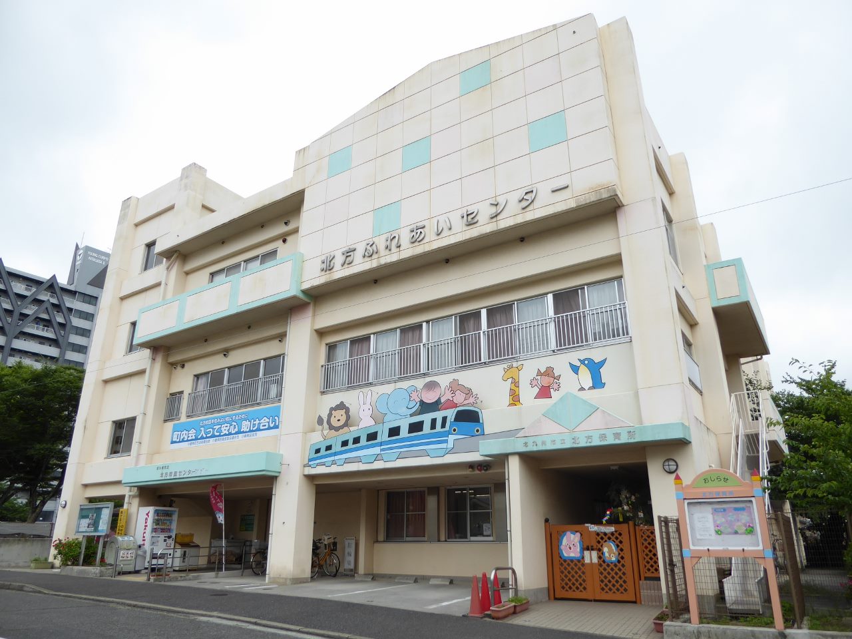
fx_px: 591
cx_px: 426
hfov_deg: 71.6
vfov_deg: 56.8
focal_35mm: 24
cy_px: 320
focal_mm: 4.3
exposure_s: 1/250
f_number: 3.3
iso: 80
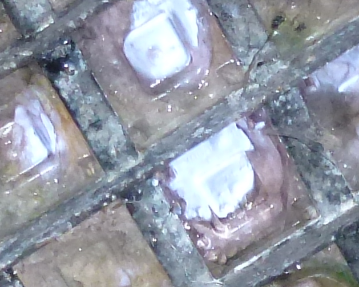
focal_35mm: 161
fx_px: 1710
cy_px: 592
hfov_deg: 11.9
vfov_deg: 9.0
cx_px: 275
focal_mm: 4.3
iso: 250
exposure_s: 1/60
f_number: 3.3
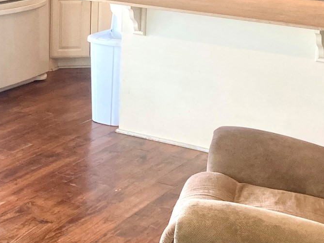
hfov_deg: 22.7
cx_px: 136
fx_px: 805
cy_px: 0
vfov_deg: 16.8
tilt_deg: -7.8
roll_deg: -1.8
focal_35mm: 86
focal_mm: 3.99
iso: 64
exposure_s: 1/60
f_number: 1.8
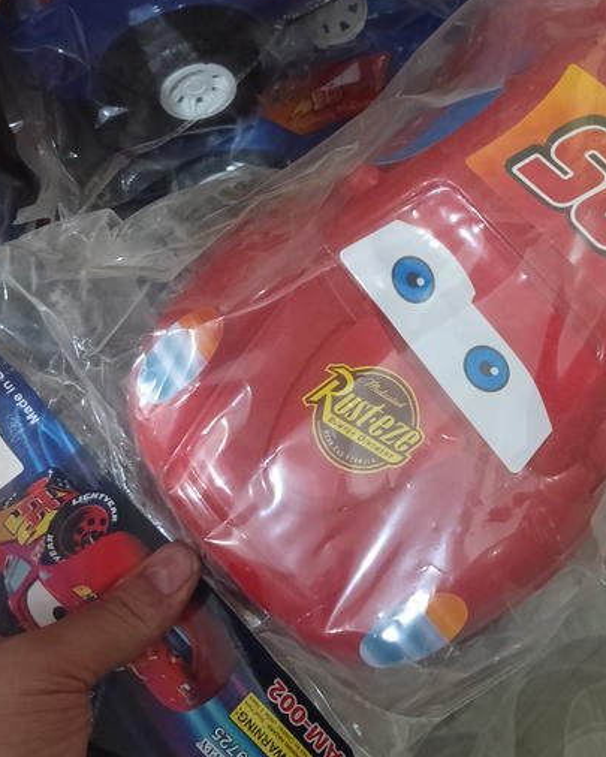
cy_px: 288
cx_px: 434
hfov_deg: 36.7
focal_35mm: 40
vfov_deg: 45.4
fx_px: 896
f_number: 1.8
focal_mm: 4.05
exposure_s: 1/16.7
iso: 1250
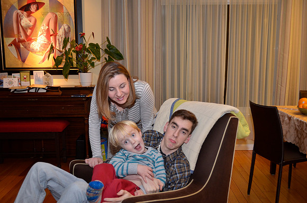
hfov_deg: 53.2
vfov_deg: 36.7
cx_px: 154
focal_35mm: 36
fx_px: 306
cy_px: 102
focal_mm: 24
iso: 800
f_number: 4
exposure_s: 1/60
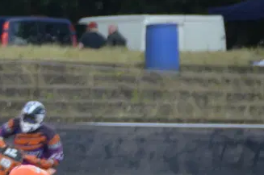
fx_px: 5243
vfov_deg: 1.9
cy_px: 291
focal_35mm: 716
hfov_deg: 2.9
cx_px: -205
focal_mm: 130
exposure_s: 1/1000
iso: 640
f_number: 5.6
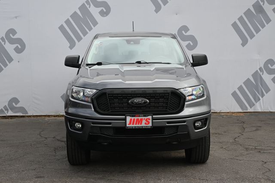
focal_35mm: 60
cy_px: 92
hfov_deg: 33.4
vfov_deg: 22.6
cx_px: 138
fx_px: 458
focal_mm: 40
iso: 220
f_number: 5.6
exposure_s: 1/250
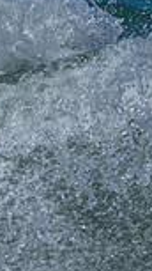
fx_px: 31974
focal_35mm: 4460
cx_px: -191
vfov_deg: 0.5
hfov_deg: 0.3
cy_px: 102
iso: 800
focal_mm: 1120
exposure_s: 1/4000
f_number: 9
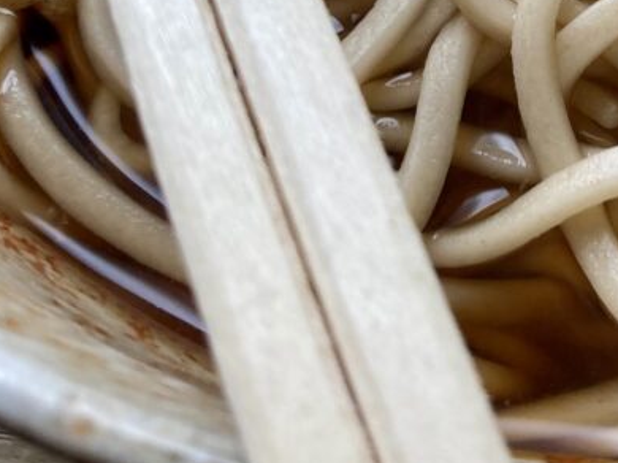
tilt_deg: -53.1
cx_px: 601
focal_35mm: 92
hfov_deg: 20.7
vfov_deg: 14.7
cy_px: -276
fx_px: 1641
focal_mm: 3.99
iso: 20
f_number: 1.8
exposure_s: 1/105
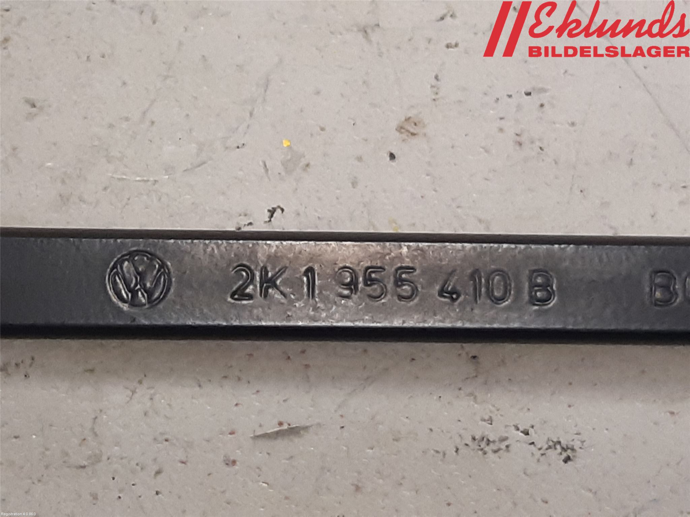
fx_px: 518
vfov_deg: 53.1
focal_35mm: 26
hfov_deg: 67.3
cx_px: 345
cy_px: 258
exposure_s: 1/50
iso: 250
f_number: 1.7
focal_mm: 3.93
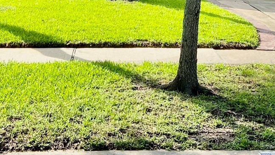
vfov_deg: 12.0
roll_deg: -0.8
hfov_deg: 23.7
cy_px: -153
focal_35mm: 90
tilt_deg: +9.1
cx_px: 129
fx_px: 656
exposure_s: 1/1330
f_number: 1.8
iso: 32
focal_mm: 4.25
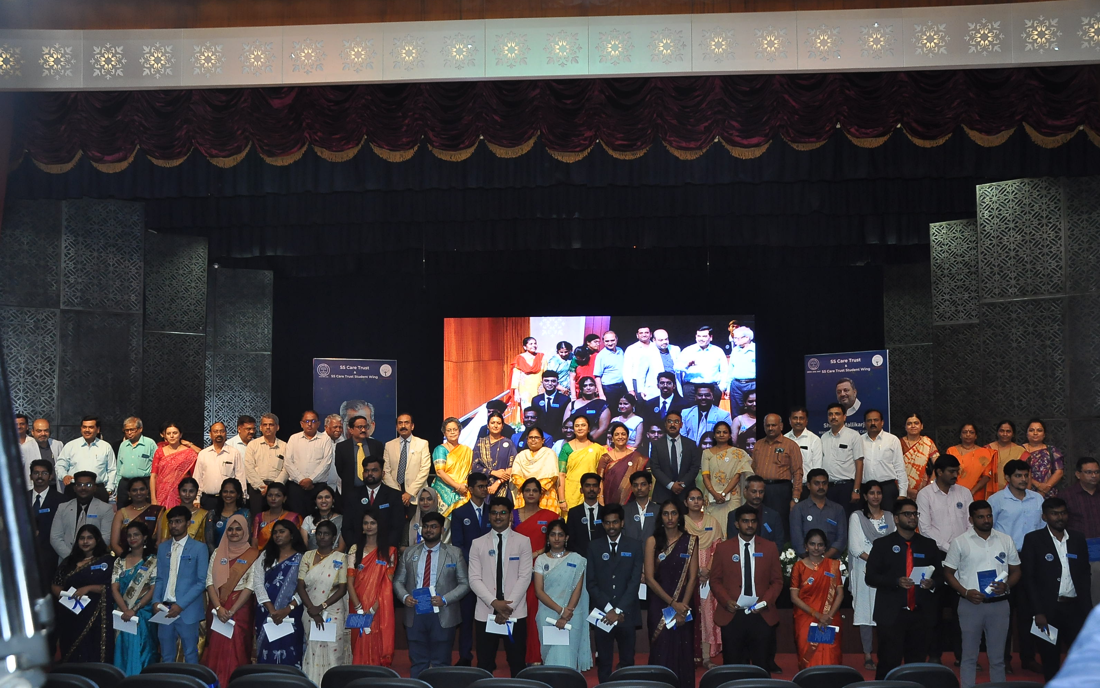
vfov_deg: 37.3
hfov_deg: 56.7
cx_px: 545
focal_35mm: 34
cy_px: 369
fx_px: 1019
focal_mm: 22
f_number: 5.6
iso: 1000
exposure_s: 1/125
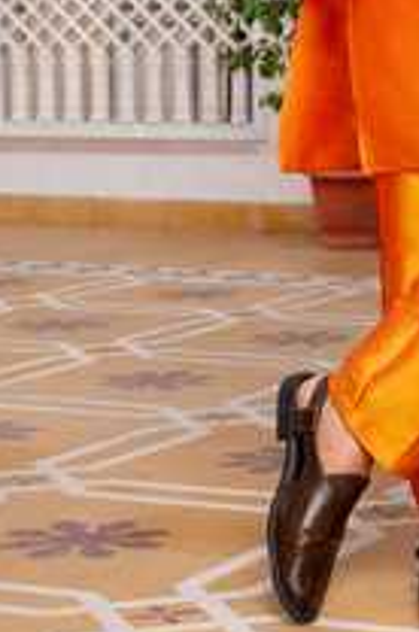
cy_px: -108
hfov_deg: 14.6
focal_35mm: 91
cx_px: 471
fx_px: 1594
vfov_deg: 21.0
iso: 100
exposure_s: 1/160
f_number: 5
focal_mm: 36
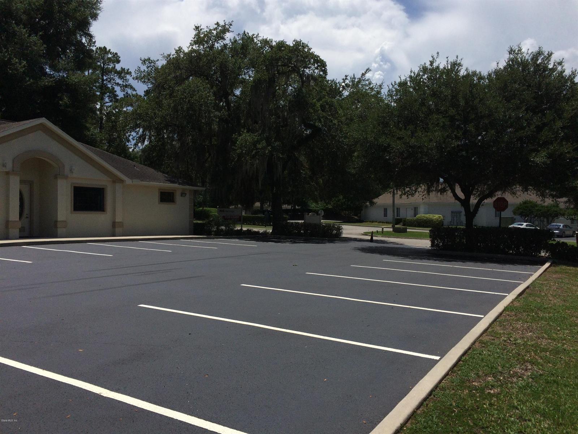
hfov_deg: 61.7
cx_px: 289
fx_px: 484
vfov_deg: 48.2
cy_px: 217
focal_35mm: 29
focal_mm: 4.15
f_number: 2.2
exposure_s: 1/8264
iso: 40
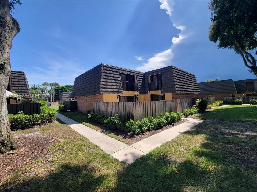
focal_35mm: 13
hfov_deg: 106.2
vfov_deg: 89.9
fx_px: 97
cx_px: 128
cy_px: 96
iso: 50
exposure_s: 1/942
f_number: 2.2
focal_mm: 2.2
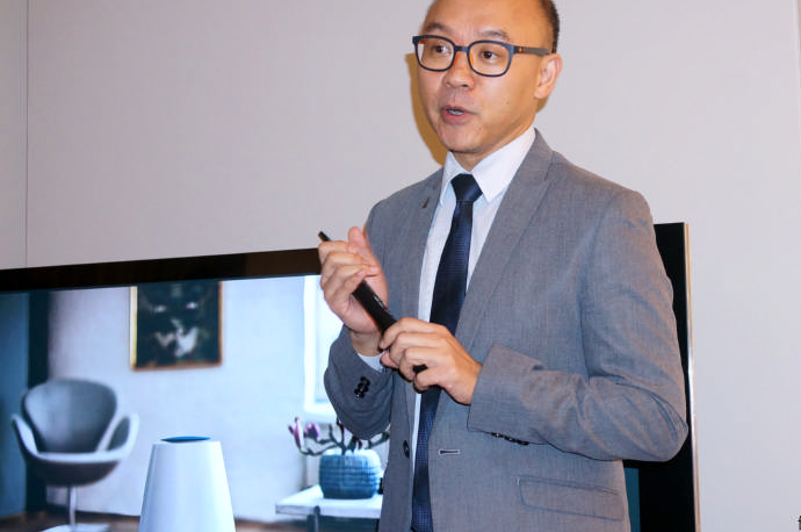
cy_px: 211
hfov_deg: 32.9
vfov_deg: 22.3
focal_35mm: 61
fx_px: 1348
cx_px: 504
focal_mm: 31
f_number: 5.6
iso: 1600
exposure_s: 1/60
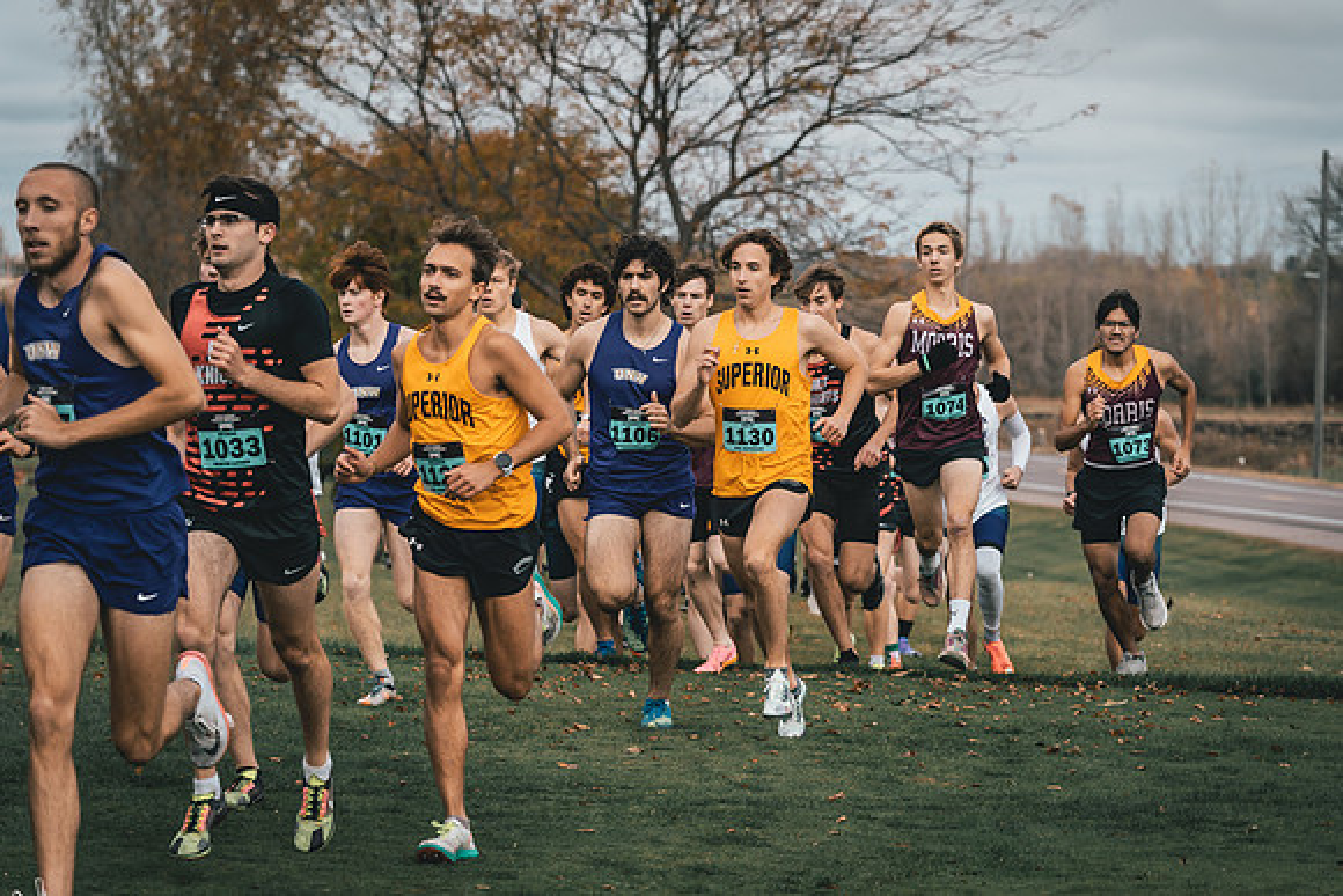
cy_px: 448
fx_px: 6007
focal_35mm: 161
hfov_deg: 12.8
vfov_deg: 8.5
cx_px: 672
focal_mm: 161
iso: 400
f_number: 6.3
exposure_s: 1/1250
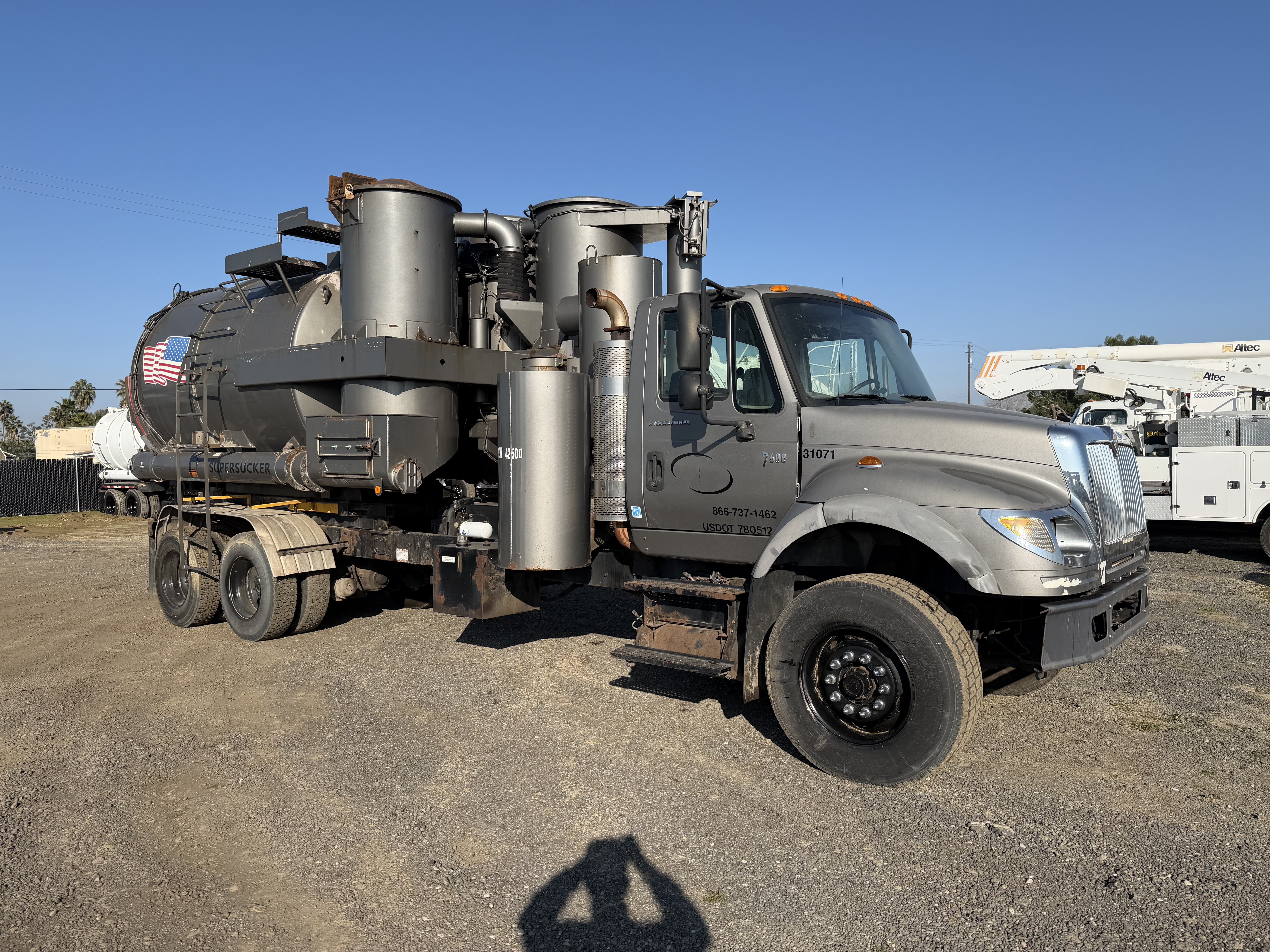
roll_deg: +1.3
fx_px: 881
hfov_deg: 71.6
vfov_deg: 56.8
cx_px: 635
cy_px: 476
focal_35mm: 24
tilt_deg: -1.6
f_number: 1.78
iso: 80
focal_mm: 6.76
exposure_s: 1/5319
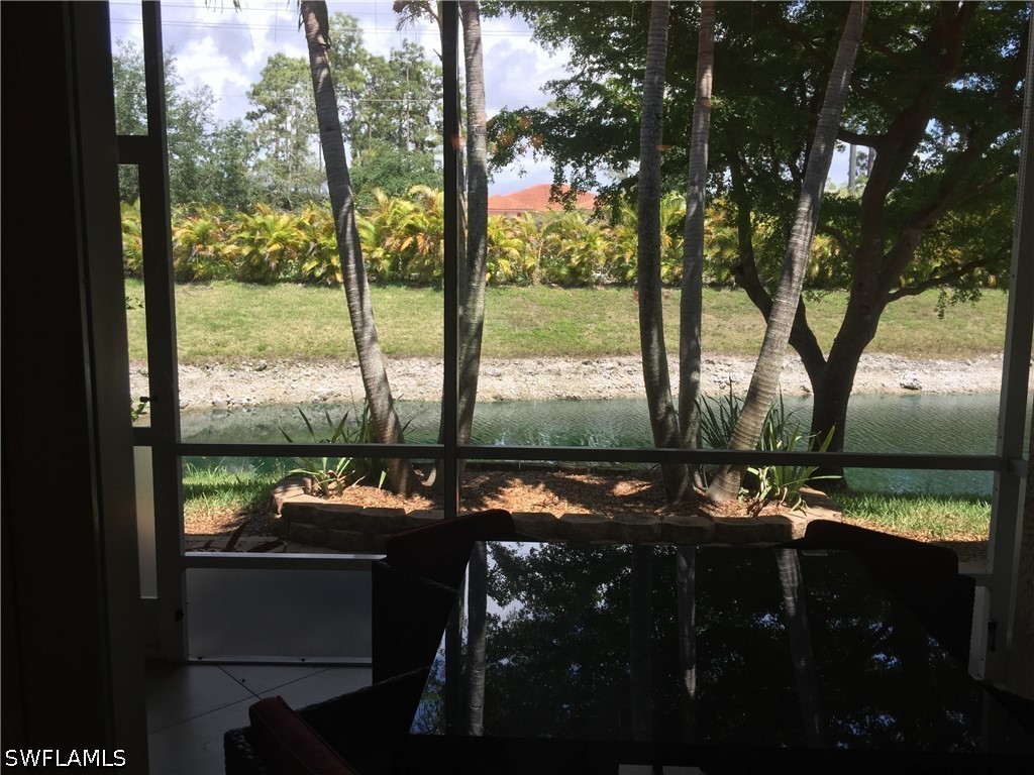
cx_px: 517
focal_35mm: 29
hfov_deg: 61.7
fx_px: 866
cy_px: 388
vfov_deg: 48.2
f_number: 2.2
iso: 32
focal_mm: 4.15
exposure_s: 1/534
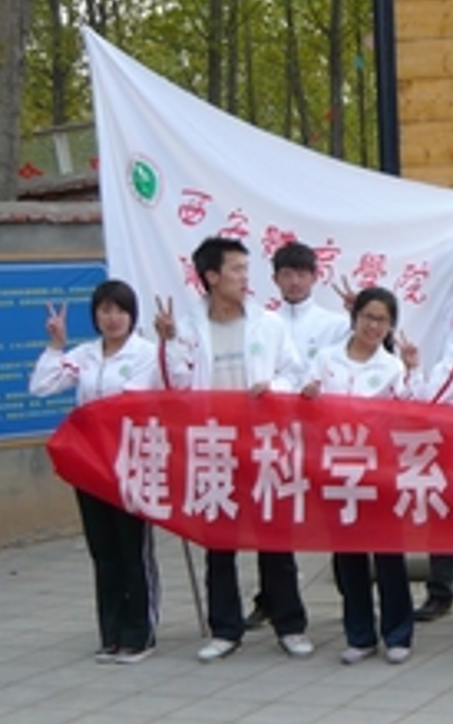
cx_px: 694
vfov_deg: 25.8
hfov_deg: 15.0
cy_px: 365
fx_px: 1579
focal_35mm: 80
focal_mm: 5.5
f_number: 2.8
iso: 100
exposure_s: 1/80
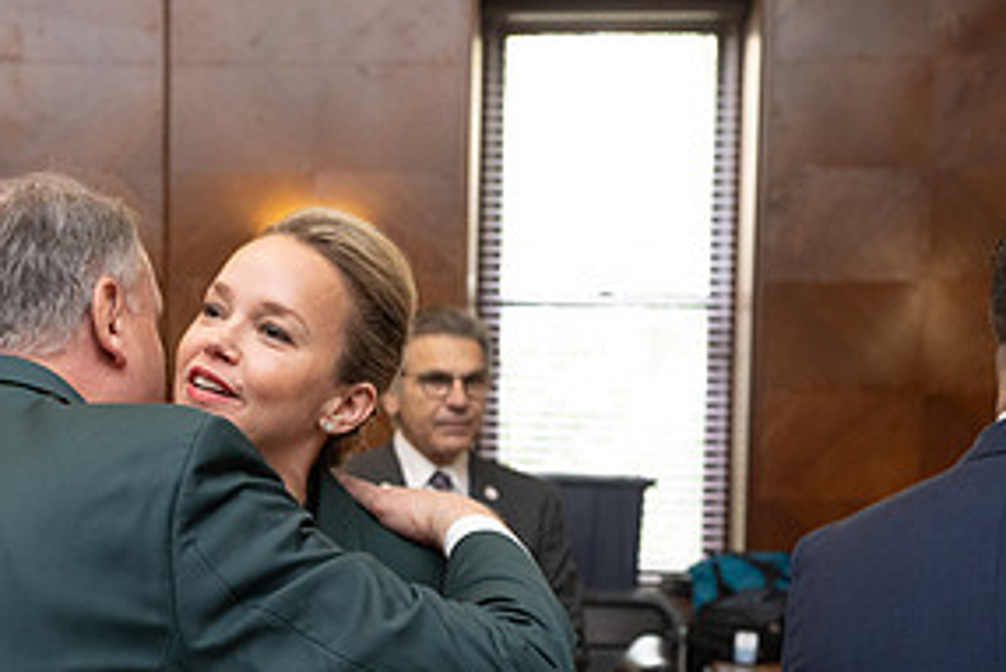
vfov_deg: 18.9
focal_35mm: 71
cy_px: 582
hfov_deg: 28.1
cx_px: 274
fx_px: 1985
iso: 800
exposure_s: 1/80
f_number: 3.5
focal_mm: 35
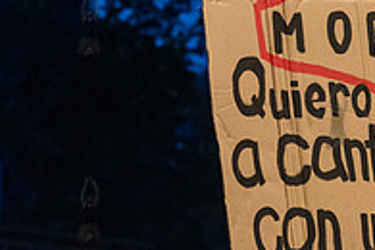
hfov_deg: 8.6
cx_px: 337
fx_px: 2479
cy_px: 114
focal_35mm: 238
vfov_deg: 5.8
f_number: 4
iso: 6400
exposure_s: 1/640
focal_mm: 80
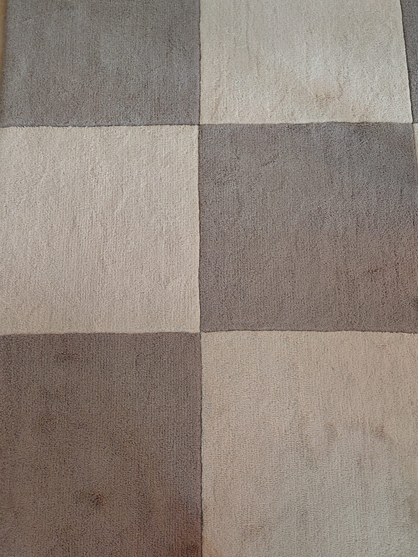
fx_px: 403
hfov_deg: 54.9
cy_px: 278
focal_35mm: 25
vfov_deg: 69.4
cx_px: 209
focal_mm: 4.69
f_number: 1.8
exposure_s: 1/120
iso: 250
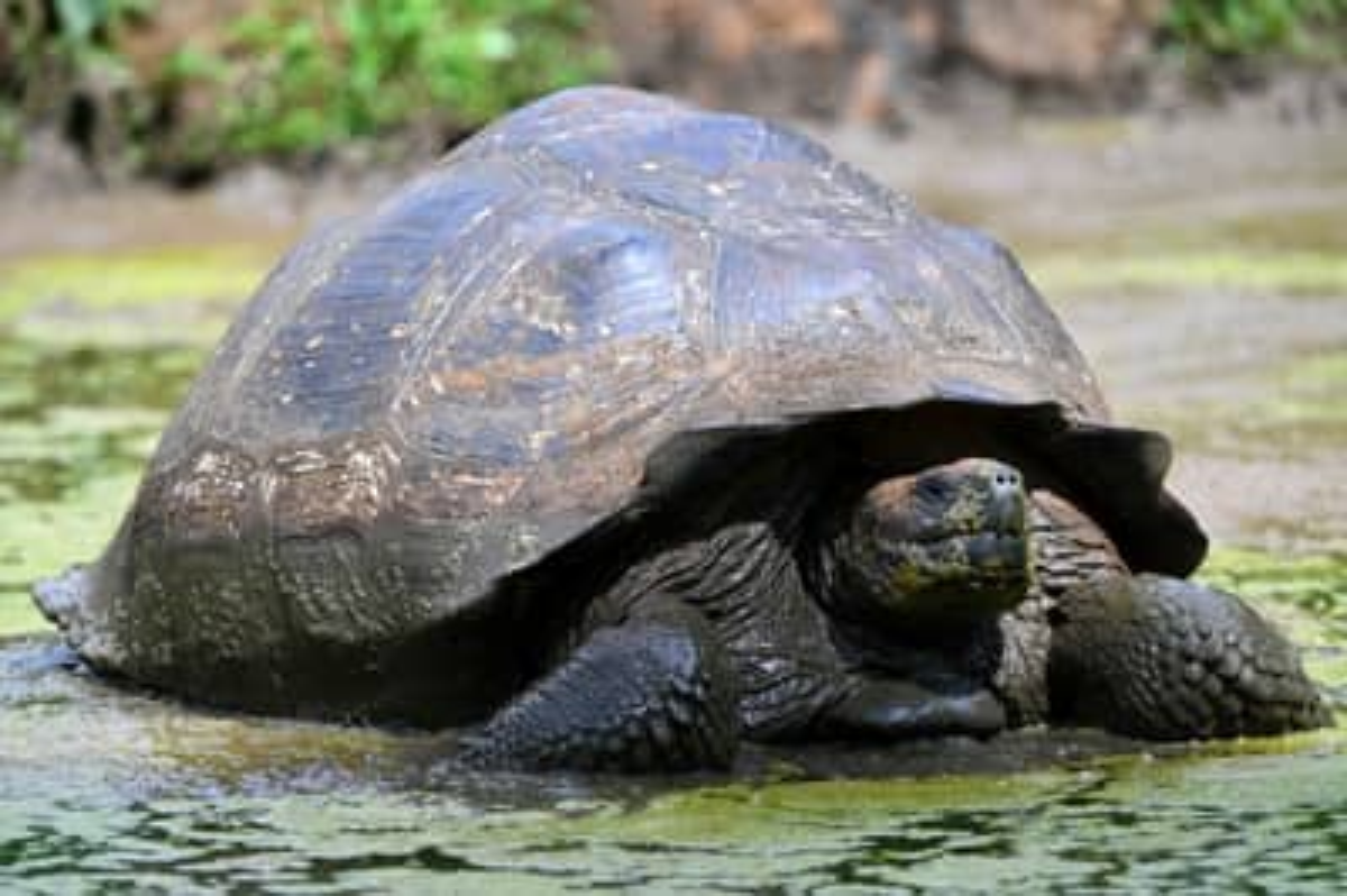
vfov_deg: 4.6
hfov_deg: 6.9
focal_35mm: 300
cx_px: 674
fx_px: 11215
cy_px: 448
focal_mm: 300
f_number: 6.3
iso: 100
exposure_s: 1/200
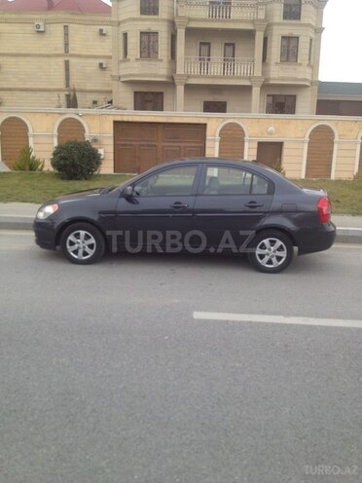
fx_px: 488
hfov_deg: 40.7
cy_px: 242
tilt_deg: -14.9
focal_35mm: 35
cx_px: 181
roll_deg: +0.2
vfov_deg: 52.6
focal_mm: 4.28
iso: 50
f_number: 2.4
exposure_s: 1/120
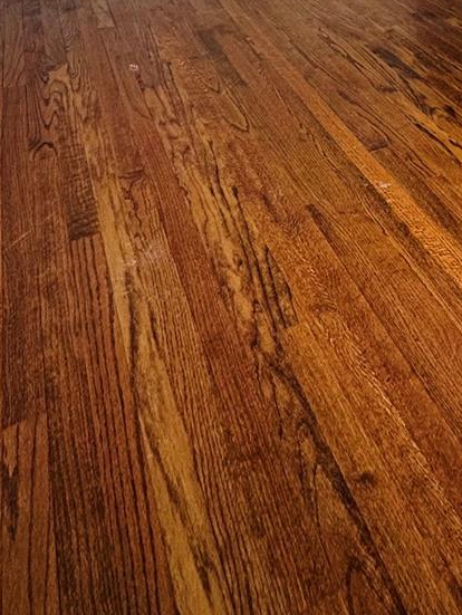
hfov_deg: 33.9
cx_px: 454
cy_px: -153
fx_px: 693
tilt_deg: -6.1
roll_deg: -3.9
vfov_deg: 35.5
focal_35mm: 39
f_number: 2.2
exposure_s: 1/120
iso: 160
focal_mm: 2.22
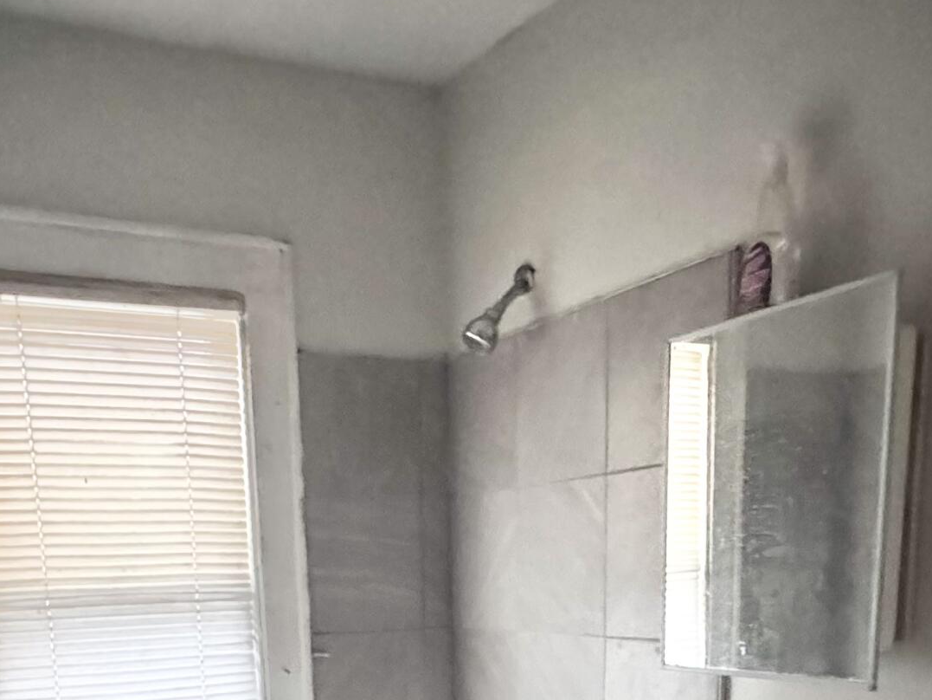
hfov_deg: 47.6
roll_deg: +2.2
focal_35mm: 39
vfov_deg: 31.4
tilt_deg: -14.3
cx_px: 380
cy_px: 822
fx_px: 1050
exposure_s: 1/56
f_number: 2.2
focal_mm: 2.22
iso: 1250
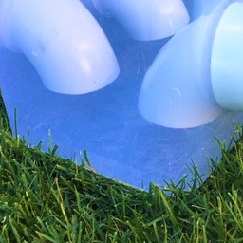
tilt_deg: -23.2
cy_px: 28
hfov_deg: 26.5
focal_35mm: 64
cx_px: 186
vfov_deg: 26.1
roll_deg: +1.2
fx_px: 508
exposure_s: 1/191
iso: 25
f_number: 2.2
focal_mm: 4.15
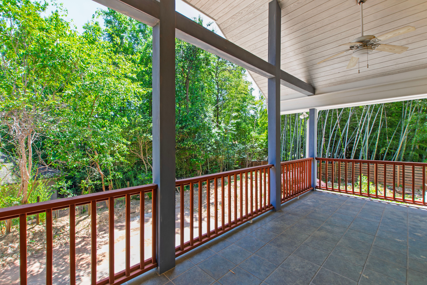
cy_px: 142
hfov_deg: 100.4
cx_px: 214
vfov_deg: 77.3
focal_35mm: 15
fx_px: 178
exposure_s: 1/25
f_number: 8
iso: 100
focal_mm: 10
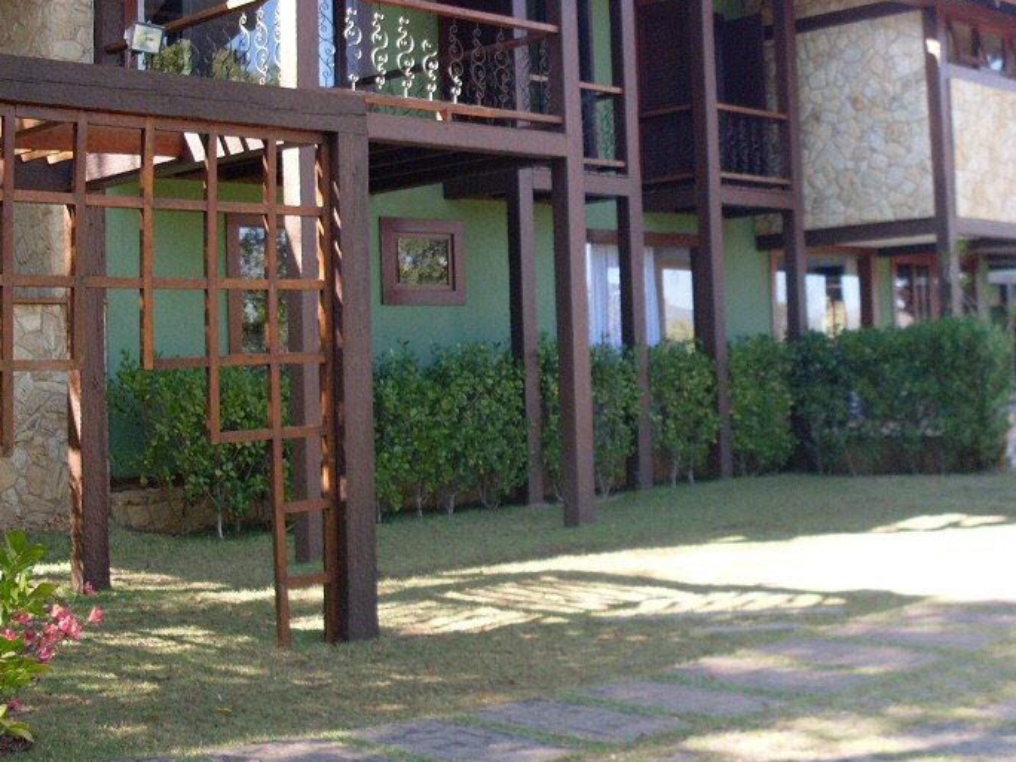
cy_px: 305
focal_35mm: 50
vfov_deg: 29.0
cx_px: 593
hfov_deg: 38.1
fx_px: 1468
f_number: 2.8
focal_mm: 6.3
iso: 80
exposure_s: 1/125
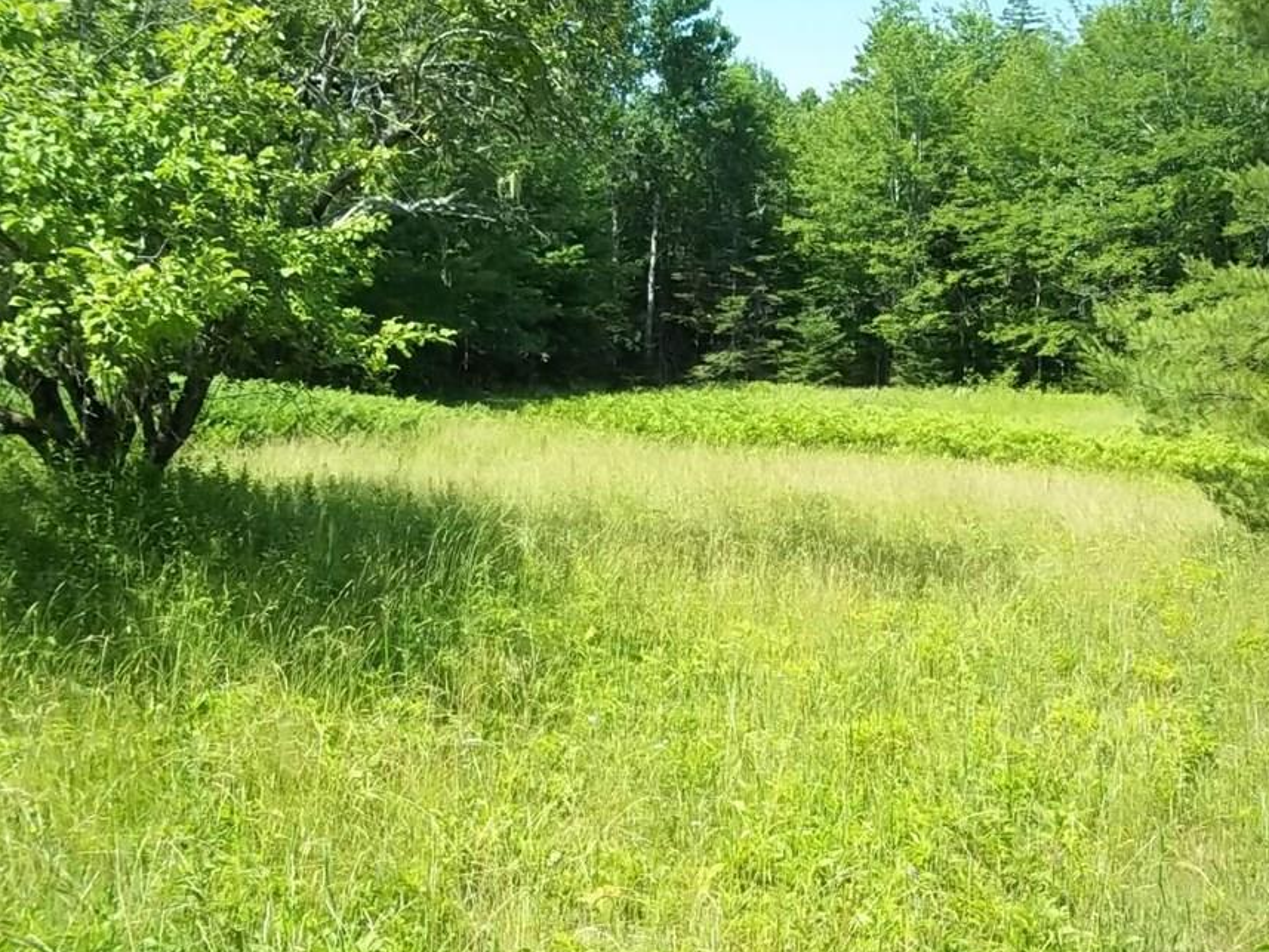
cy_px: 542
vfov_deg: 33.6
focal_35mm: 43
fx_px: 1577
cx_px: 683
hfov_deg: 43.8
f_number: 3.1
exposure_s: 1/400
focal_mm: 6.5
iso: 80
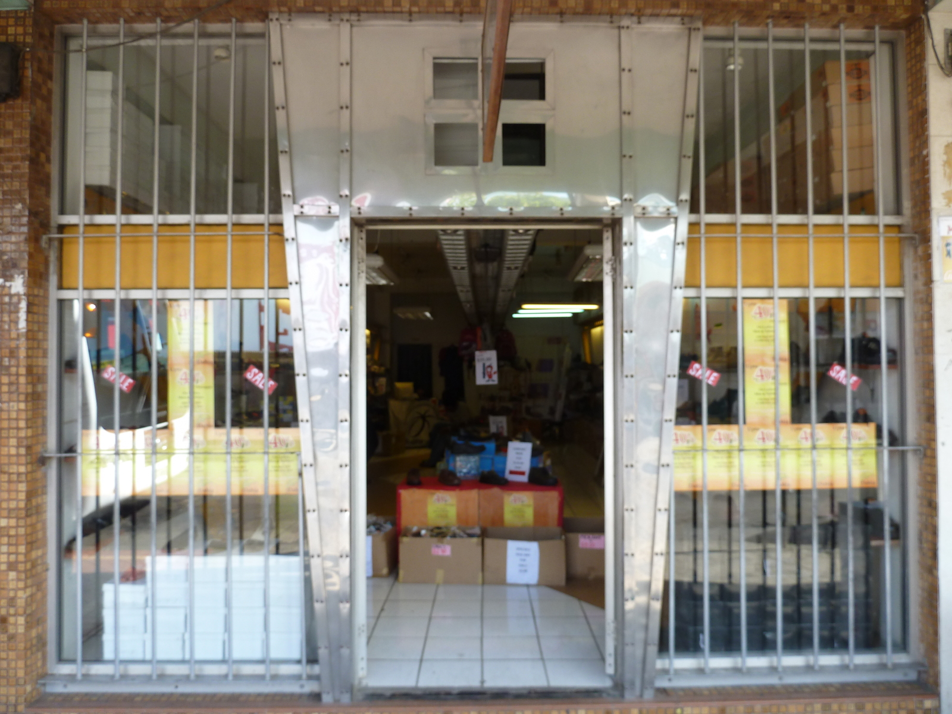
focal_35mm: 25
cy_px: 357
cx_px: 476
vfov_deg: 54.9
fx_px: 688
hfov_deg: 69.4
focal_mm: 4.1
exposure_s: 1/60
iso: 80
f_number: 3.3
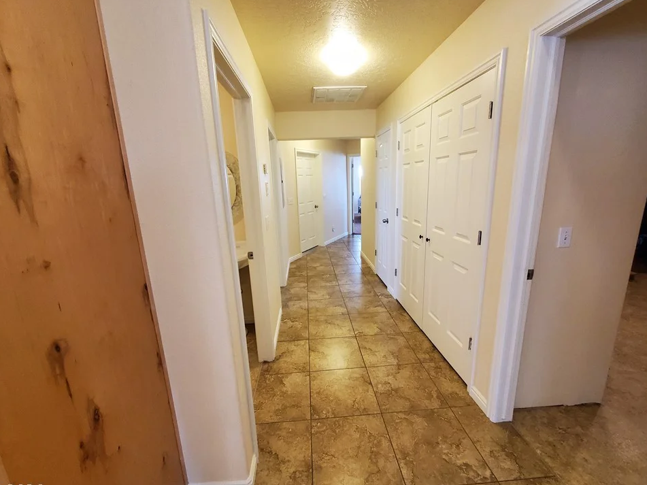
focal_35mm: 14
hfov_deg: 102.1
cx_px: 318
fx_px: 262
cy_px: 240
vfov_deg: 85.7
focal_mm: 1.8
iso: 500
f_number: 2.2
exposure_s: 1/60
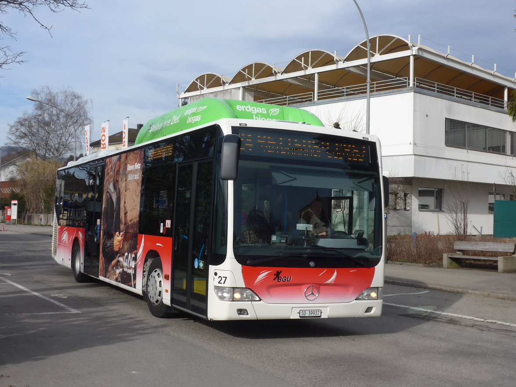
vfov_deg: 30.9
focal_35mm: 47
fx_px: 701
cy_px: 192
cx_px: 256
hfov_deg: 40.4
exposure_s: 1/1600
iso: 80
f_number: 3
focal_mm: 9.5
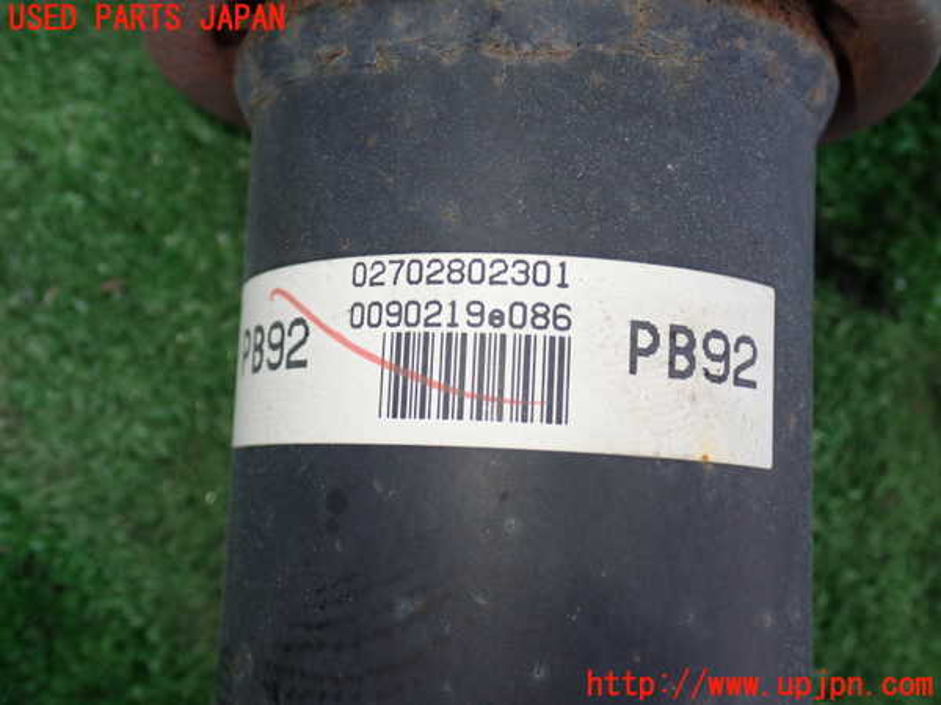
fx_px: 1278
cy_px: 352
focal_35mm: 47
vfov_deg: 30.9
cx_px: 470
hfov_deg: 40.4
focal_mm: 8.4
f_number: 3.1
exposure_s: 1/50
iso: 200
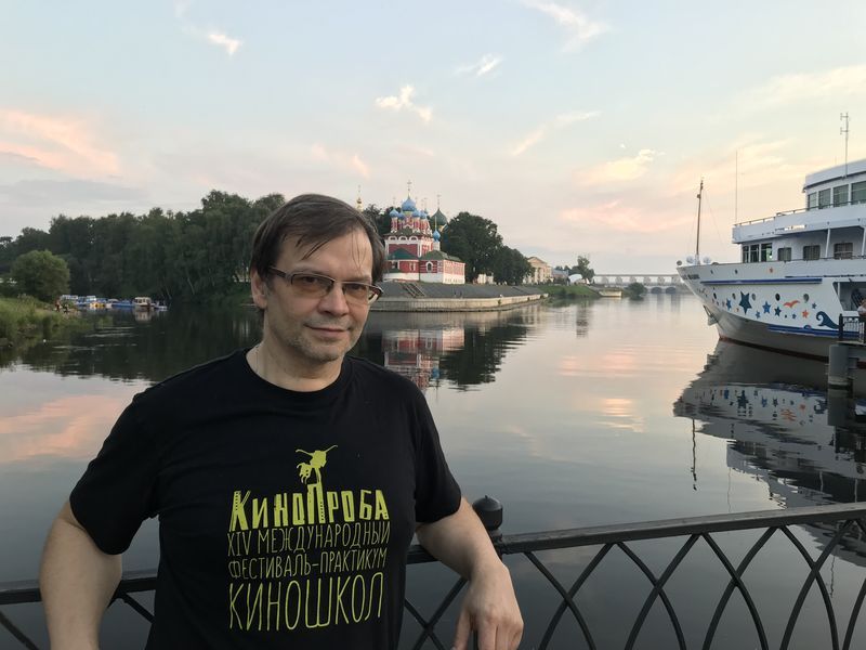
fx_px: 700
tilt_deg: -2.2
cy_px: 325
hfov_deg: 63.4
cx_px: 433
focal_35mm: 28
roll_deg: -0.1
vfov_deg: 49.7
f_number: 1.8
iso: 32
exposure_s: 1/50
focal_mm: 3.99
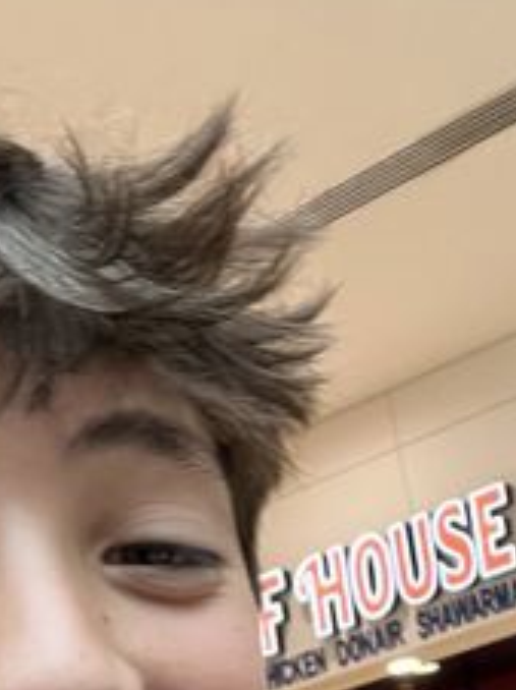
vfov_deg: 23.5
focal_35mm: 78
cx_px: 434
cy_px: 759
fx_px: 1553
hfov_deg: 18.6
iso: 200
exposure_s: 1/60
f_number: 2.2
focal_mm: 2.71
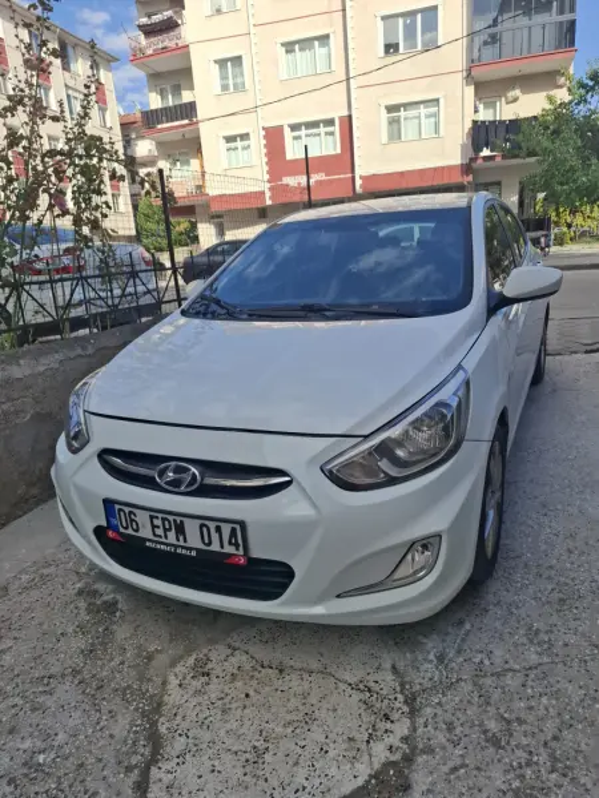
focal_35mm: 23
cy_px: 399
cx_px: 300
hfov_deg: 58.9
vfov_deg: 73.9
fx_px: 531
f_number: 1.8
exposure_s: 1/1880
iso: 50
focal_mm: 5.54
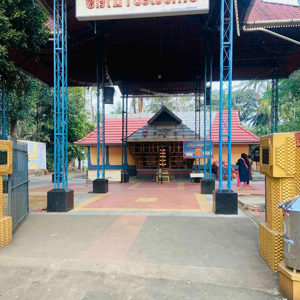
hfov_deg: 52.5
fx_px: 304
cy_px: 165
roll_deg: -0.1
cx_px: 149
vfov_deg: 52.4
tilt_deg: +1.3
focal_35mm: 31
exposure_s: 1/118
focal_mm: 4.25
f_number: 1.8
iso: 125
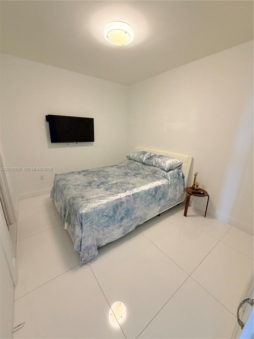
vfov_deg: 102.1
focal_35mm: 14
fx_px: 137
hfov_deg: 85.7
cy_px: 170
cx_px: 127
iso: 320
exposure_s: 1/60
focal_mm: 2.22
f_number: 2.2
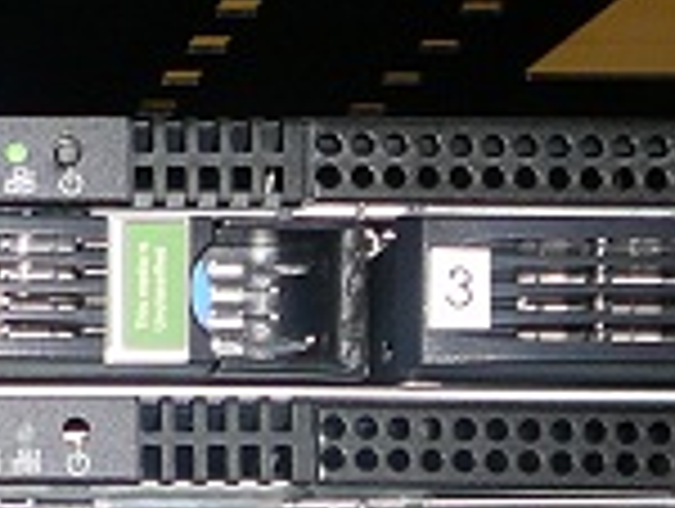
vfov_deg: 9.5
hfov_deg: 12.3
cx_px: -464
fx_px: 2910
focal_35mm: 149
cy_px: 908
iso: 80
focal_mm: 5.2
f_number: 2.8
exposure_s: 1/30
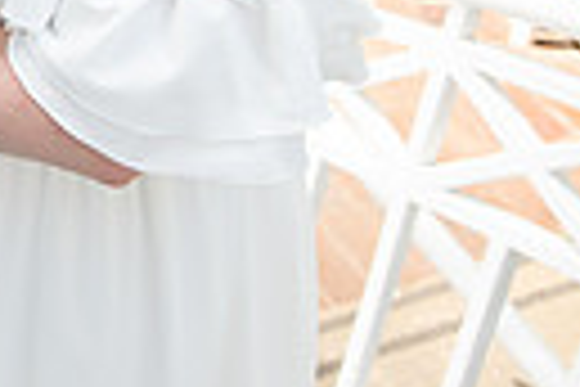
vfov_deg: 11.5
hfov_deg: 15.5
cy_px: -189
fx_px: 1837
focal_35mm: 114
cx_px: -461
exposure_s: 1/125
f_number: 2.8
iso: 200
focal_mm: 24
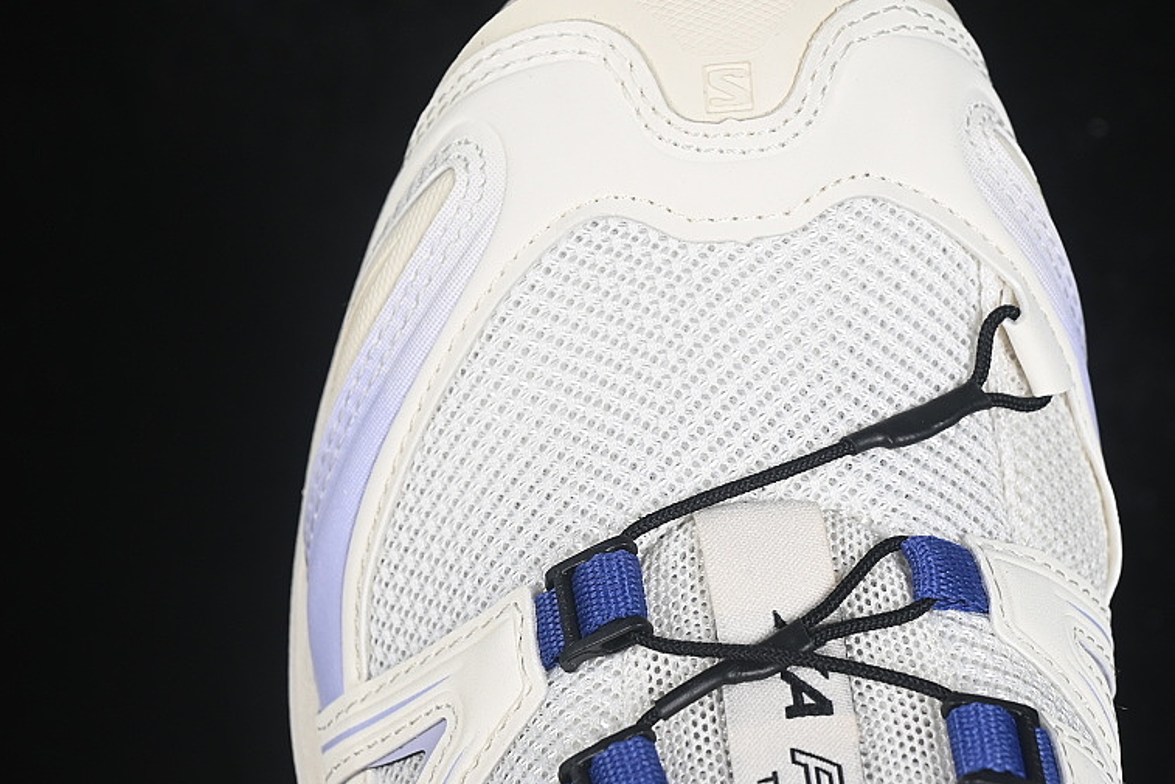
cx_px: 720
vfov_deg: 12.8
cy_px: 433
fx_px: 3493
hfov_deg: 19.1
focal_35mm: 107
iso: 160
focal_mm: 50
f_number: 7.1
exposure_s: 1/80
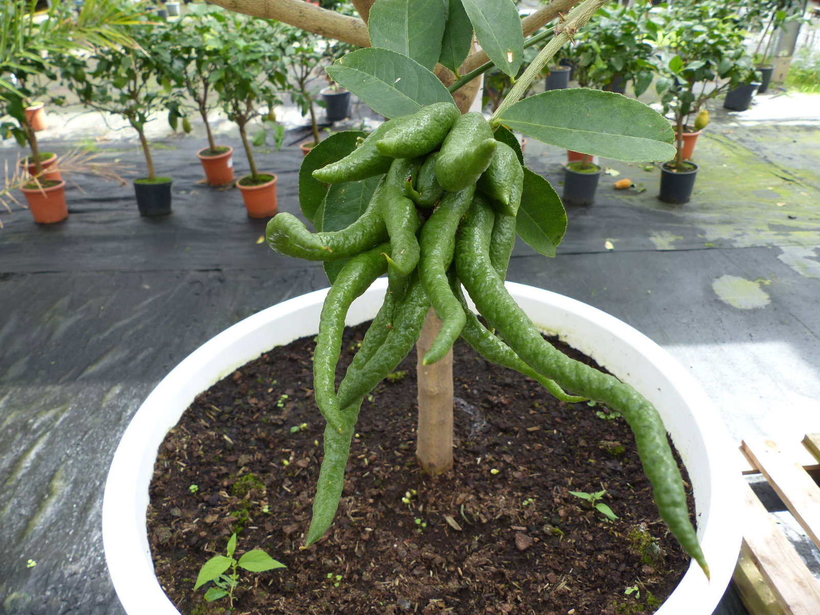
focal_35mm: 25
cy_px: 308
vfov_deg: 54.9
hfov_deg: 69.4
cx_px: 410
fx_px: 592
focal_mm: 4.5
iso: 100
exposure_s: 1/100
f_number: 3.2
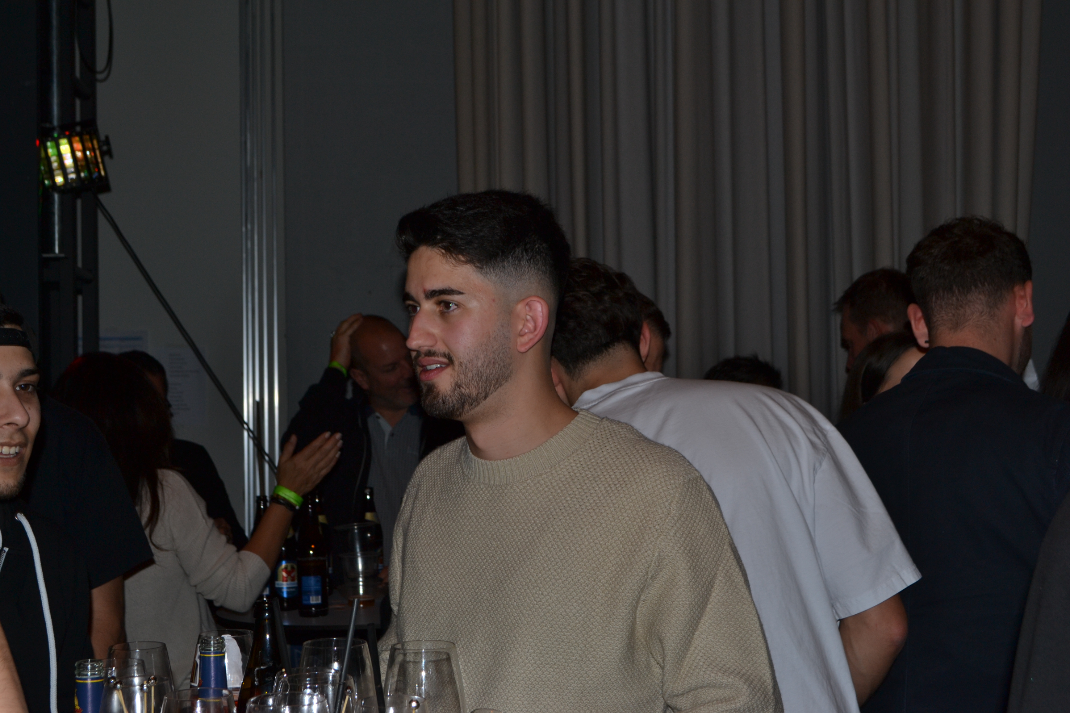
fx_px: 1560
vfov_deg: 25.7
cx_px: 535
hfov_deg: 37.9
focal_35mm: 52
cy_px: 356
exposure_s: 1/60
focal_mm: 35
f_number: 8
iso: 160
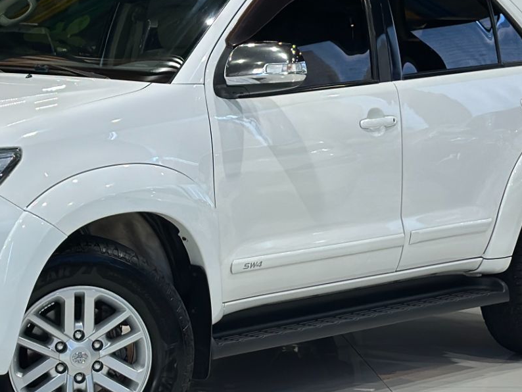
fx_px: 1750
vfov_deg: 12.8
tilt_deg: -5.9
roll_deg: -0.3
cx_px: 145
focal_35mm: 116
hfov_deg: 16.9
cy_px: 191
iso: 100
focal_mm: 6.86
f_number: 1.78
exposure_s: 1/120
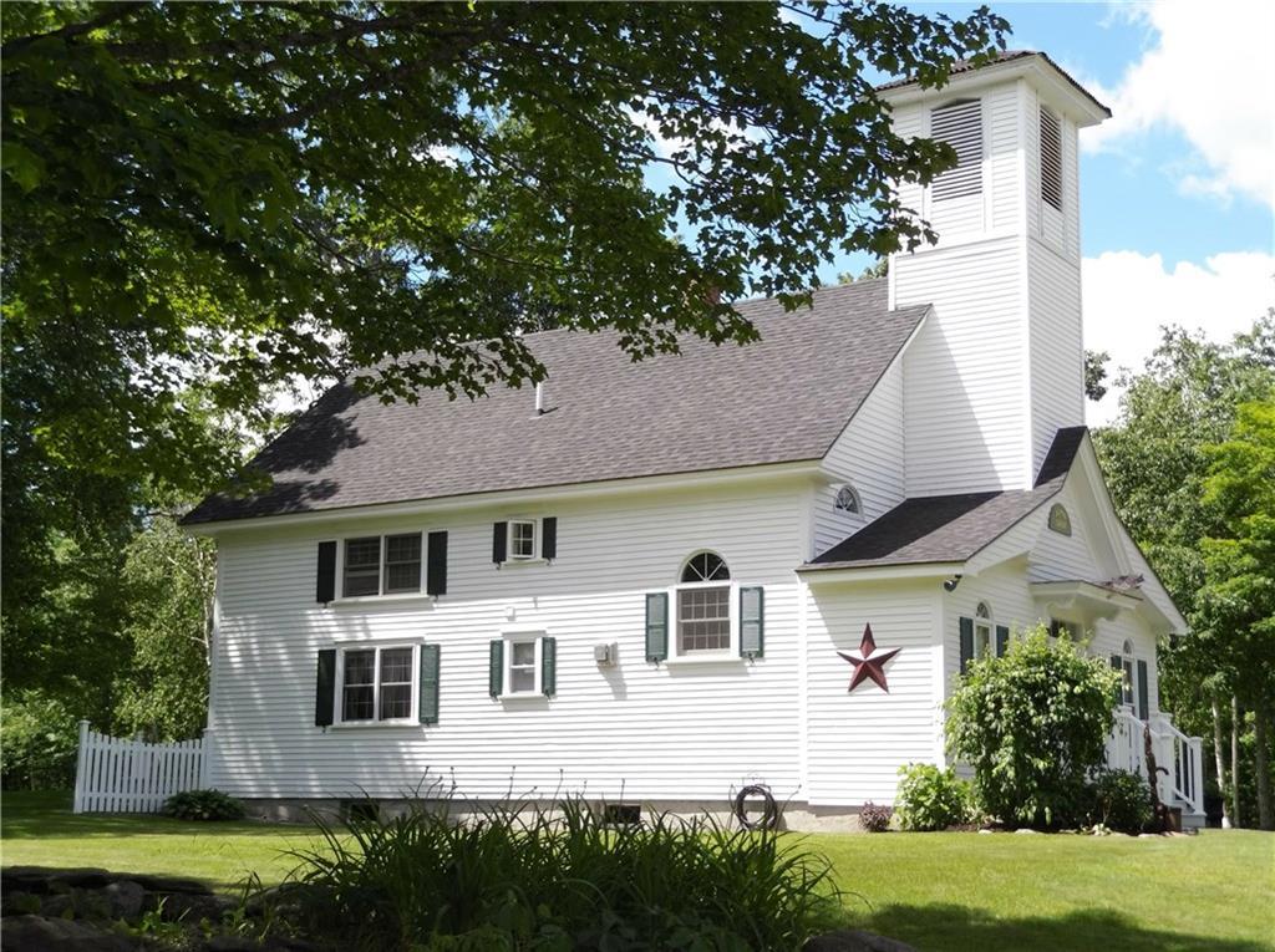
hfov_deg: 39.0
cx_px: 638
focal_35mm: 49
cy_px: 476
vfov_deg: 29.6
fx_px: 1802
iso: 100
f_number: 4.5
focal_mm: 8.9
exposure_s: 1/400
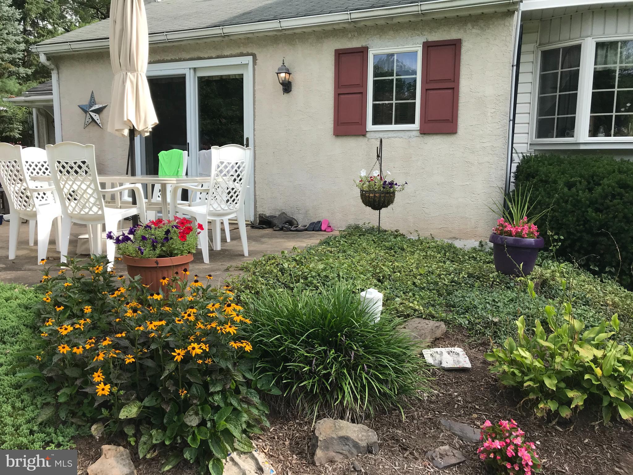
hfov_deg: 63.4
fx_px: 512
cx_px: 316
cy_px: 238
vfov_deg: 49.7
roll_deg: -0.1
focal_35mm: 28
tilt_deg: -6.3
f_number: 1.8
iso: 20
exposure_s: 1/912
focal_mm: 3.99
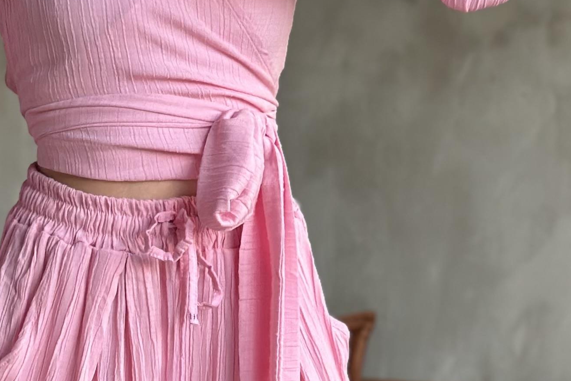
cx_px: 174
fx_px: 2426
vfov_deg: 8.8
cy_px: 550
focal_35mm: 153
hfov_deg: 13.4
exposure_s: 1/60
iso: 125
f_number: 1.78
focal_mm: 6.86
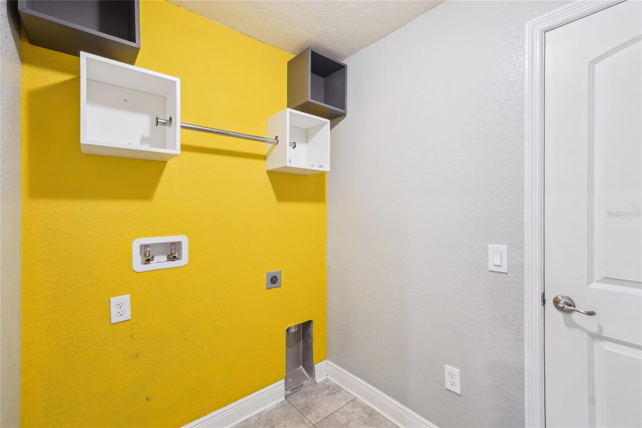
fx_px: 267
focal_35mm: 15
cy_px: 214
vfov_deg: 77.3
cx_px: 321
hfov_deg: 100.4
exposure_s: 1/5
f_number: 8
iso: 400
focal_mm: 10
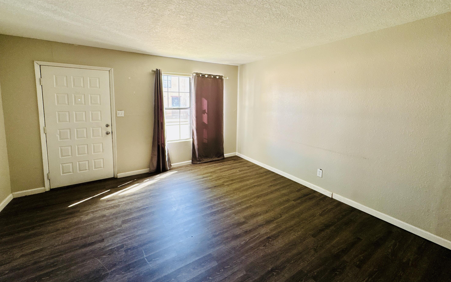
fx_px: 184
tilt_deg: -7.5
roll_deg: -1.5
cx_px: 224
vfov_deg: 74.3
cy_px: 118
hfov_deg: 101.5
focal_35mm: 15
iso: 125
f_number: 2.2
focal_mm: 2.22
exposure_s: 1/99
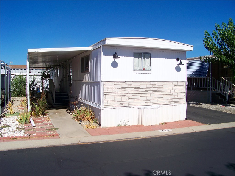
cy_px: 88
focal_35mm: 33
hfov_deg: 55.4
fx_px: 224
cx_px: 118
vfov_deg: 42.9
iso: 64
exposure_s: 1/1250
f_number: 3.6
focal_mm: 5.85
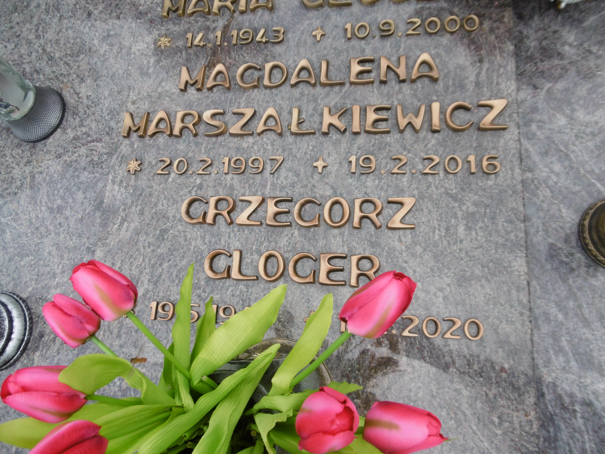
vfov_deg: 56.8
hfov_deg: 71.6
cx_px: 302
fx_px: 419
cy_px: 227
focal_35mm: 24
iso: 100
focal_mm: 4.3
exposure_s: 1/500
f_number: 3.1
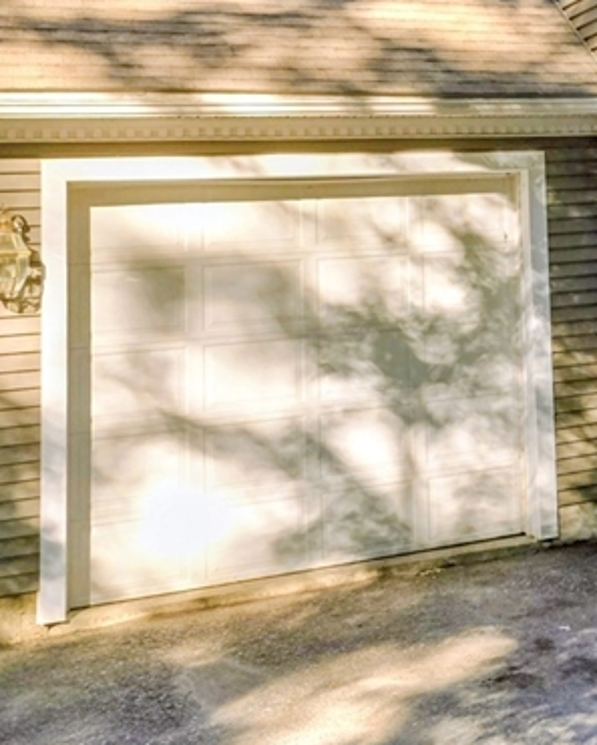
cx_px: 816
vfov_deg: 29.4
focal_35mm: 62
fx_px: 1369
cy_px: 96
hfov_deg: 21.7
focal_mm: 6.25
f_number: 1.7
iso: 12
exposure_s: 1/166
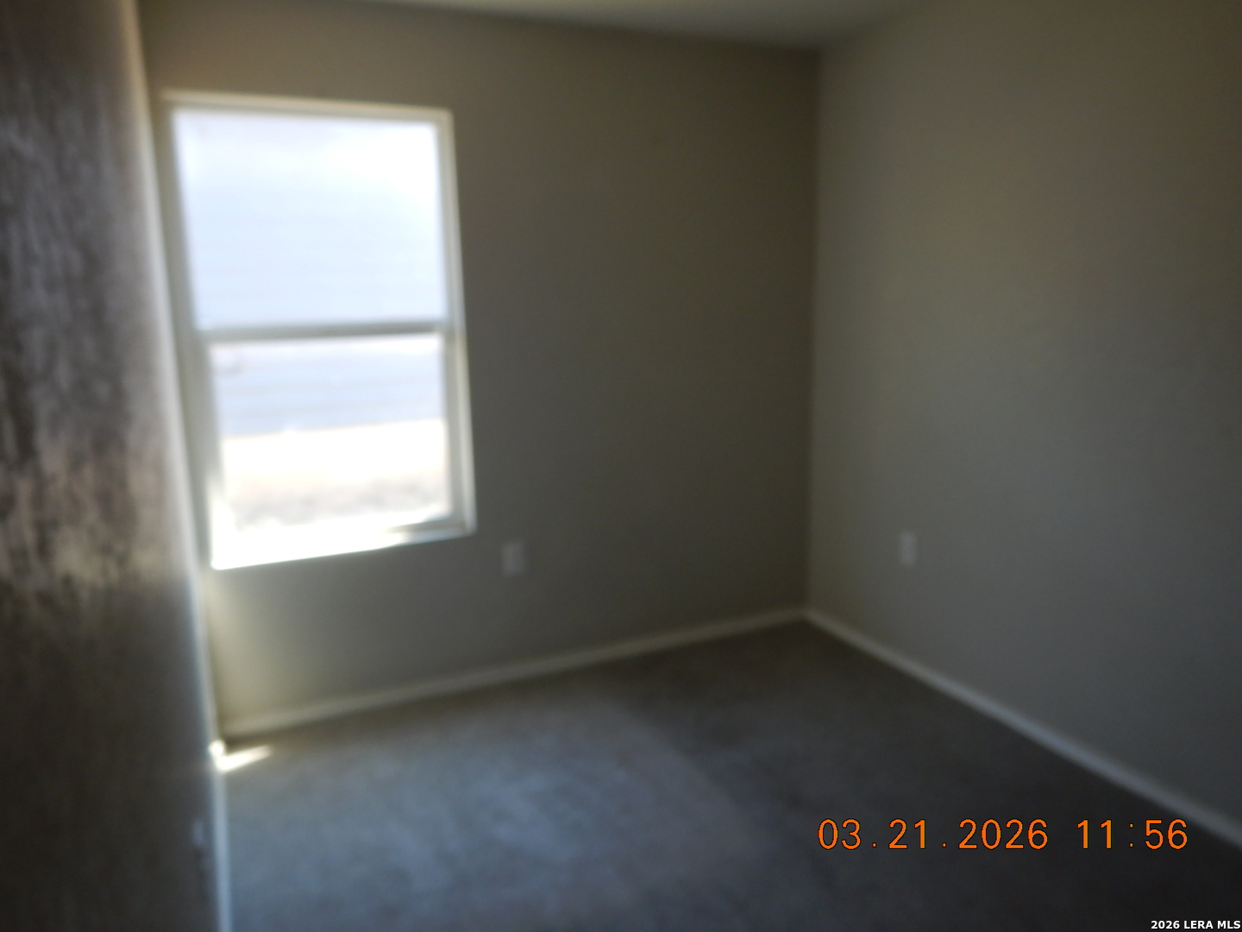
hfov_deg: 71.6
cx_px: 621
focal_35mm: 24
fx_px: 861
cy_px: 466
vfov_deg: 56.8
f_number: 2.8
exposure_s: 1/50
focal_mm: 4.3
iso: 125
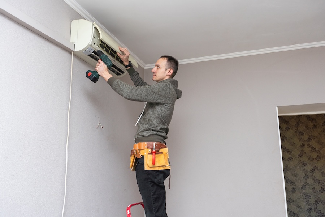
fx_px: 316
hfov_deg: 54.4
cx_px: 162
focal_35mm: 35
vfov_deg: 37.9
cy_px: 108
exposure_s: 1/125
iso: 200
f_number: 2.8
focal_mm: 35
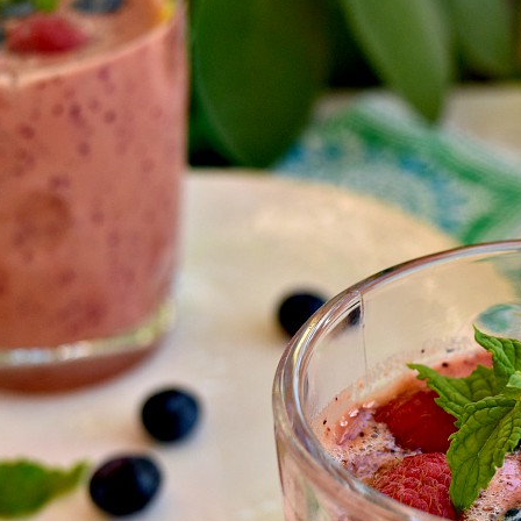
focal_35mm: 99
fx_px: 1686
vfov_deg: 17.5
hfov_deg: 17.4
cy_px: 345
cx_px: 412
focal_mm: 34
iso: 250
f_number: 5
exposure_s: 1/500
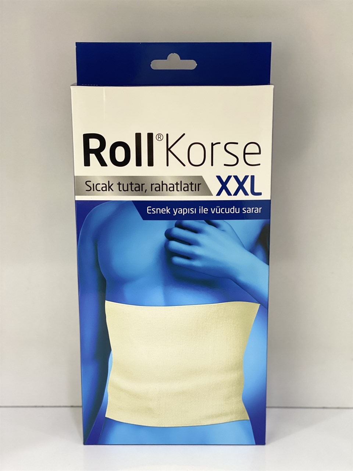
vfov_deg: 36.8
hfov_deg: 28.0
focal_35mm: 52
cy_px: 236
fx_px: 707
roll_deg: +0.0
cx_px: 176
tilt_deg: -13.1
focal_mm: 6
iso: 160
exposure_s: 1/40
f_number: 2
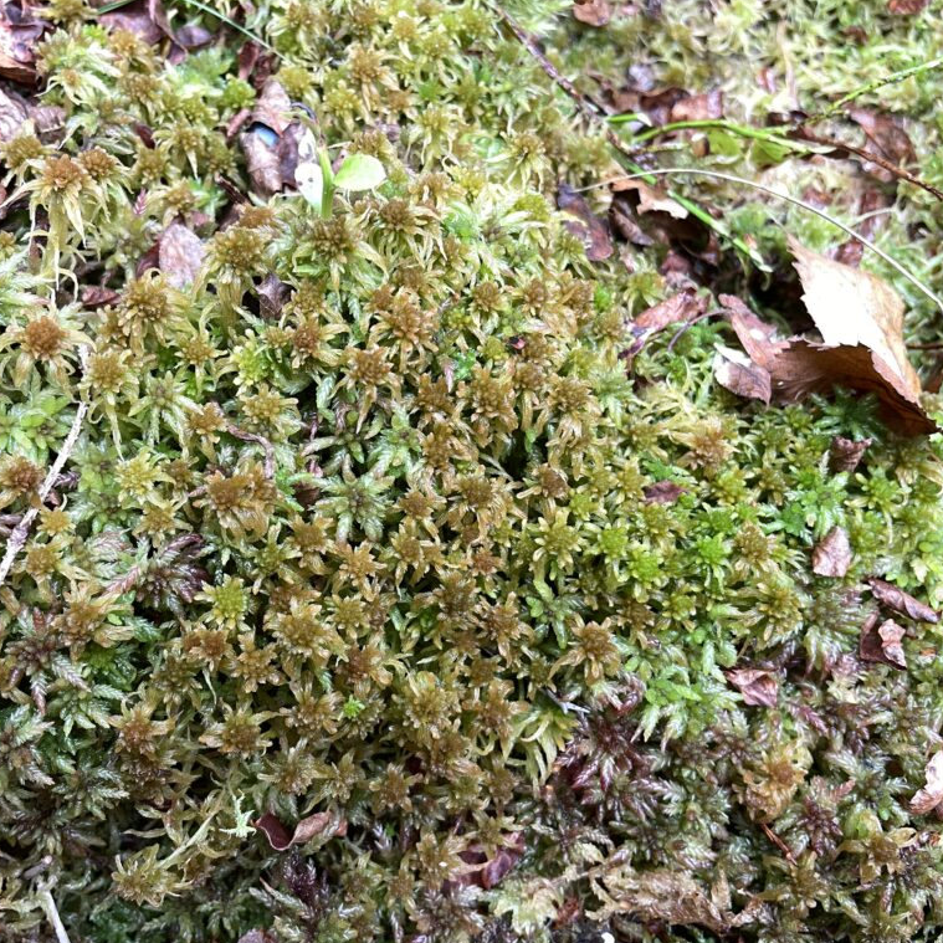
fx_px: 955
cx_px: 379
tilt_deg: -58.7
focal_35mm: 31
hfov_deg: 52.2
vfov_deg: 52.5
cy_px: 472
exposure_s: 1/60
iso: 160
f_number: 1.6
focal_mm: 4.2
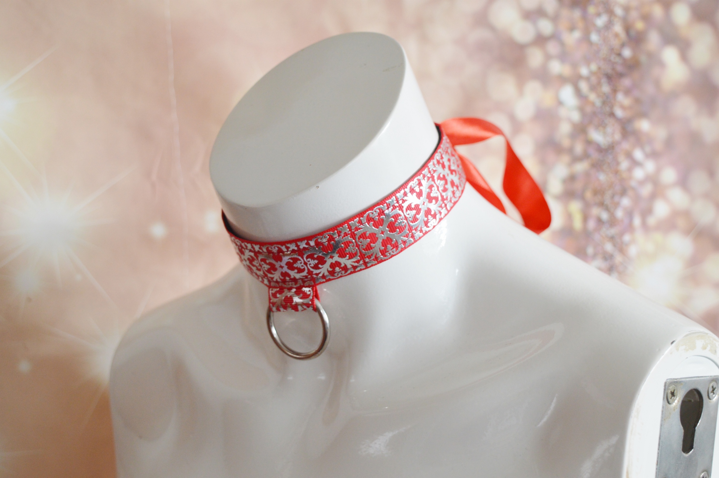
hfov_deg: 33.4
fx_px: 1197
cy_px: 239
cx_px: 360
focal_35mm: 60
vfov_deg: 22.6
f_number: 5
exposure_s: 1/60
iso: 640
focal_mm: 40
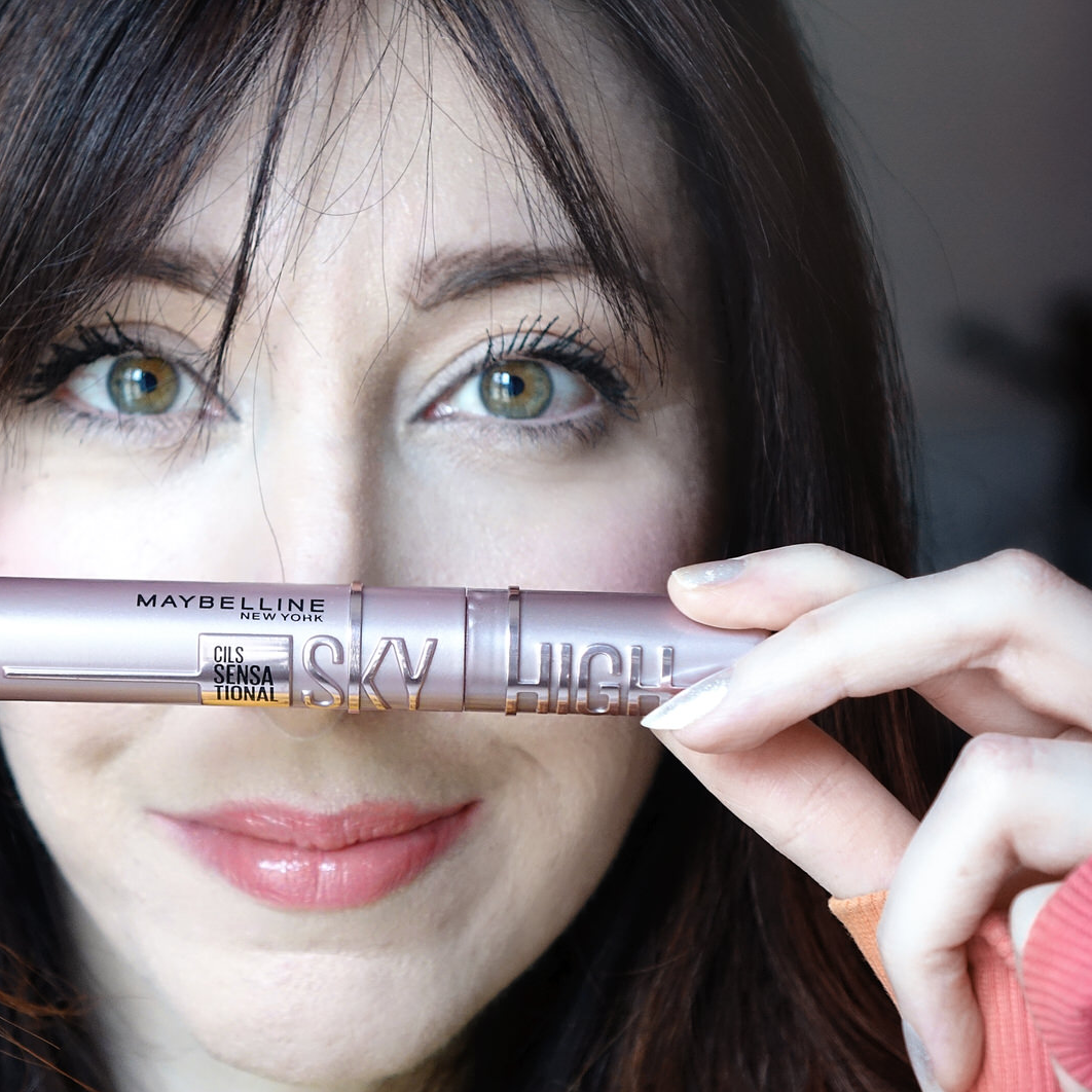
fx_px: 4568
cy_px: 548
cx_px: 302
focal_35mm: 128
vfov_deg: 13.6
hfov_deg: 13.6
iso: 800
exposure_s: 1/125
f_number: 2.8
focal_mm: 36.77
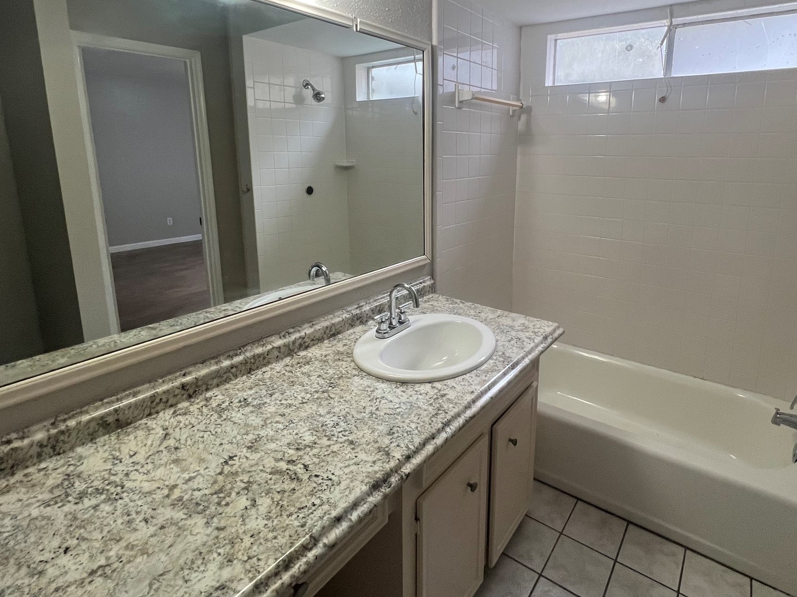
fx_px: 414
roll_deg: -0.9
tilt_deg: -10.1
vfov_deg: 70.5
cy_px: 224
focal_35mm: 18
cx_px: 452
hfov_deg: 87.3
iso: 160
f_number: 1.8
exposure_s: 1/120
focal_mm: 1.57
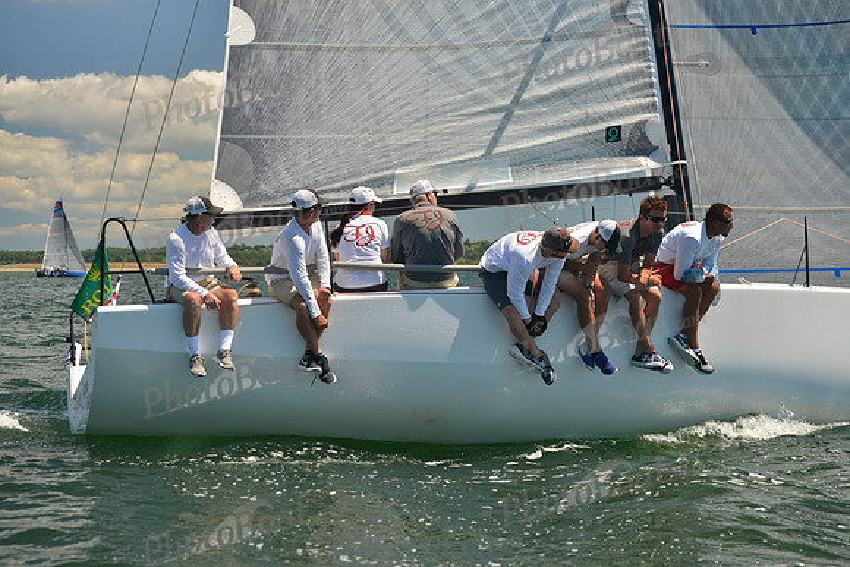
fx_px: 1653
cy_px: 284
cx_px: 425
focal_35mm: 70
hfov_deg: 28.8
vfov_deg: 19.5
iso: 280
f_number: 4.5
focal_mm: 70
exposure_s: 1/1250
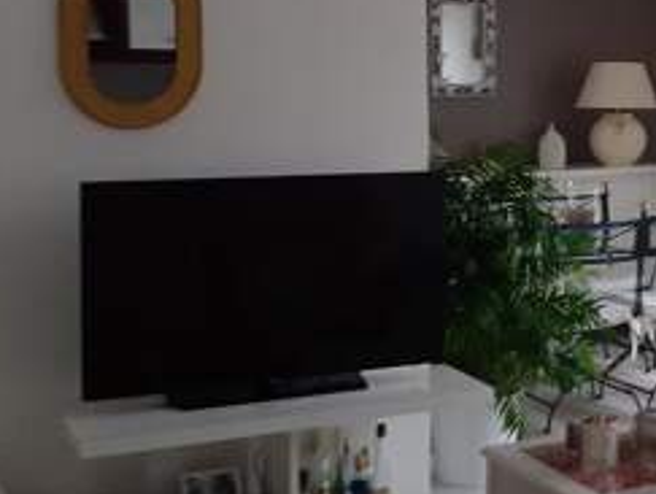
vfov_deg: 20.7
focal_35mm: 71
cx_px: 659
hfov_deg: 25.9
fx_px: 1348
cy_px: 157
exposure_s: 1/33
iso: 200
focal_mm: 3.6
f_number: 1.9
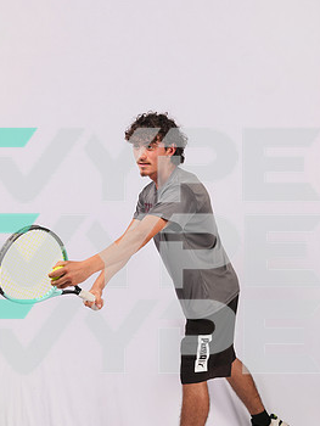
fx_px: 517
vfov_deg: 44.6
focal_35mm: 42
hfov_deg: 34.4
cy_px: 252
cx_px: 146
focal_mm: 34
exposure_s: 1/125
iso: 160
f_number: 5.6
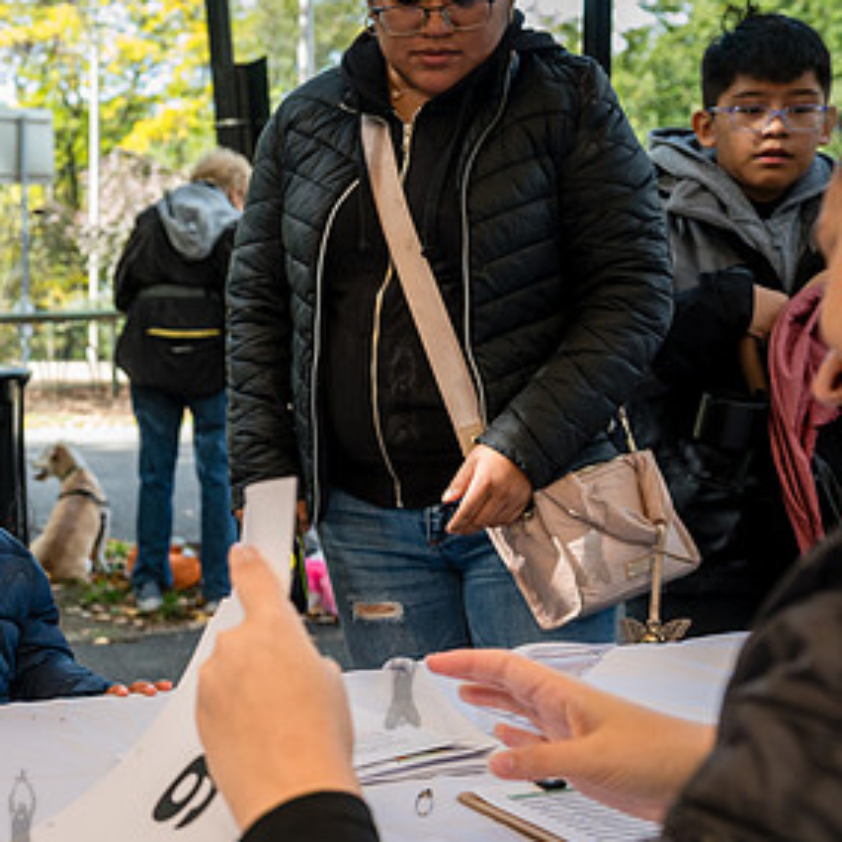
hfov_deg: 25.0
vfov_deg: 26.0
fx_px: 1816
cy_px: 534
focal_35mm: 66
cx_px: 18
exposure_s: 1/400
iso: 1000
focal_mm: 38
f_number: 5
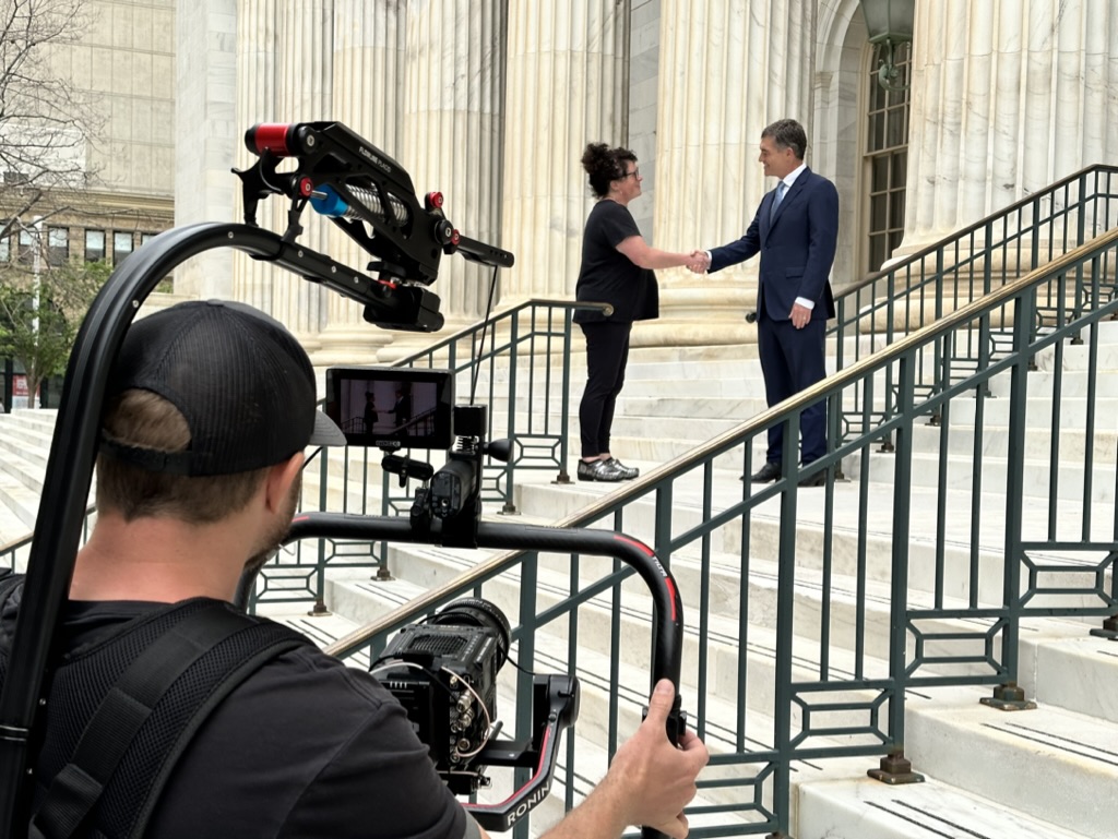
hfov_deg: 39.6
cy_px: 420
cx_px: 559
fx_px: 1551
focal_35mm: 48
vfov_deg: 30.3
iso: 64
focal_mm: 6.86
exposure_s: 1/1695
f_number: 1.78
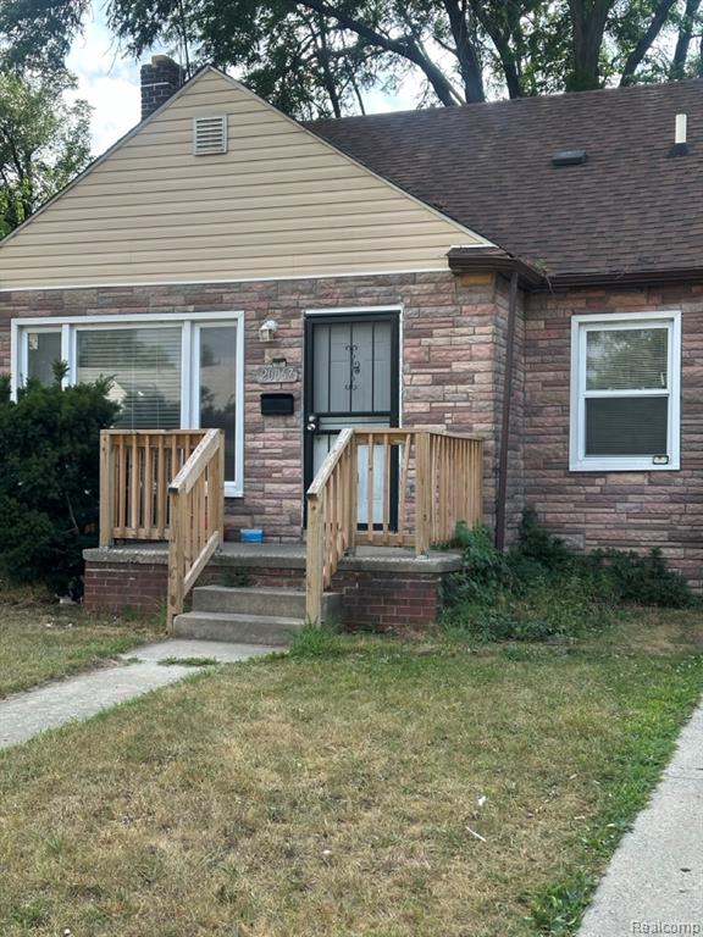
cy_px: 468
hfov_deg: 30.3
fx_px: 1300
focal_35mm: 48
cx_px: 352
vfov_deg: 39.7
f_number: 1.78
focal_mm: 6.86
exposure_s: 1/1242
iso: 64
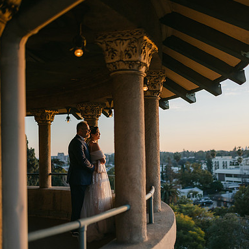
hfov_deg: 37.2
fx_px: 366
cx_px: 166
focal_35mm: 45
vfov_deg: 37.6
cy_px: 124
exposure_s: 1/8000
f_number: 1.4
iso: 640
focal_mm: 35
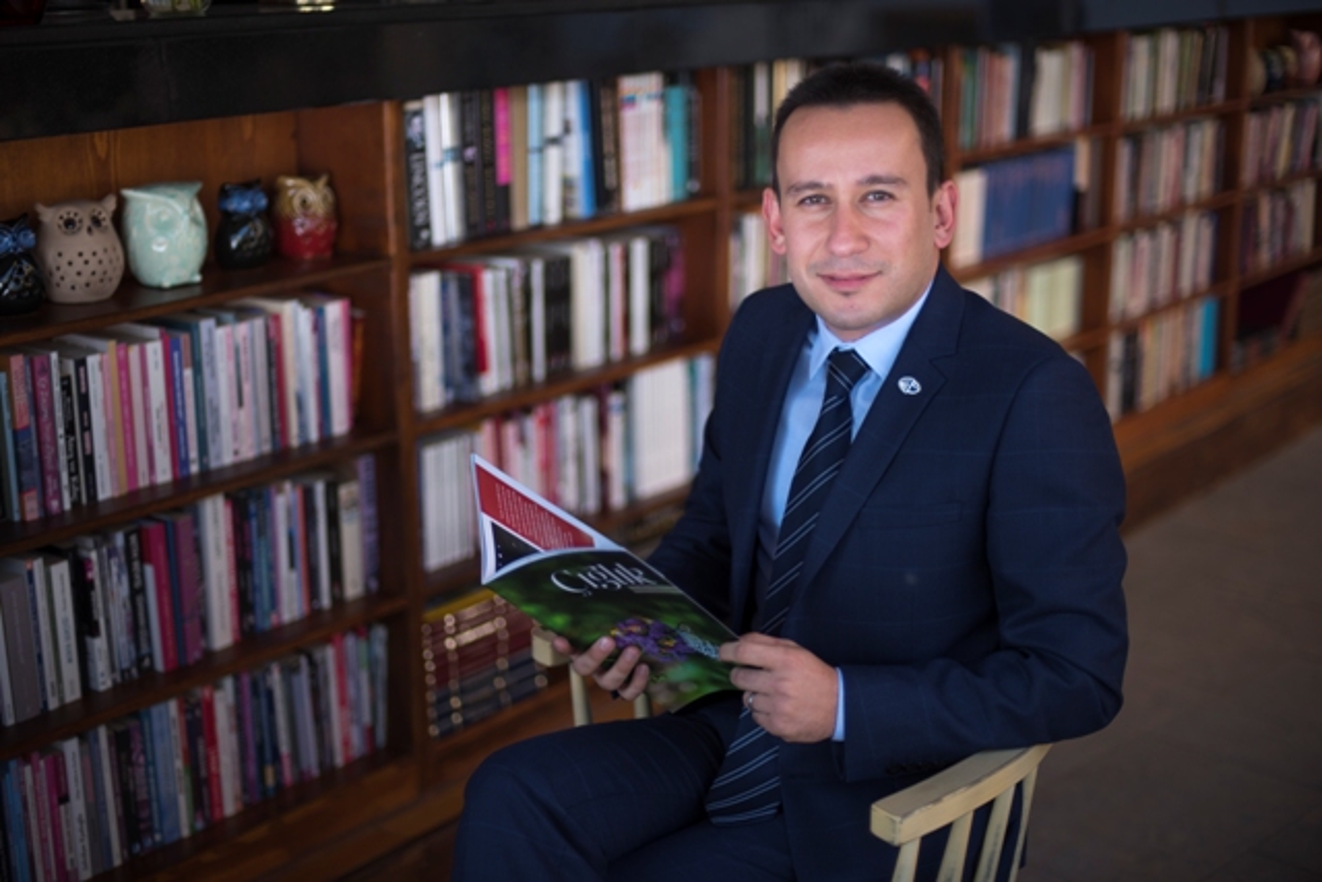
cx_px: 661
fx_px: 1836
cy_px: 441
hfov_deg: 39.6
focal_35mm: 50
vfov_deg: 27.0
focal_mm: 50
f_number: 1.4
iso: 100
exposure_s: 1/640
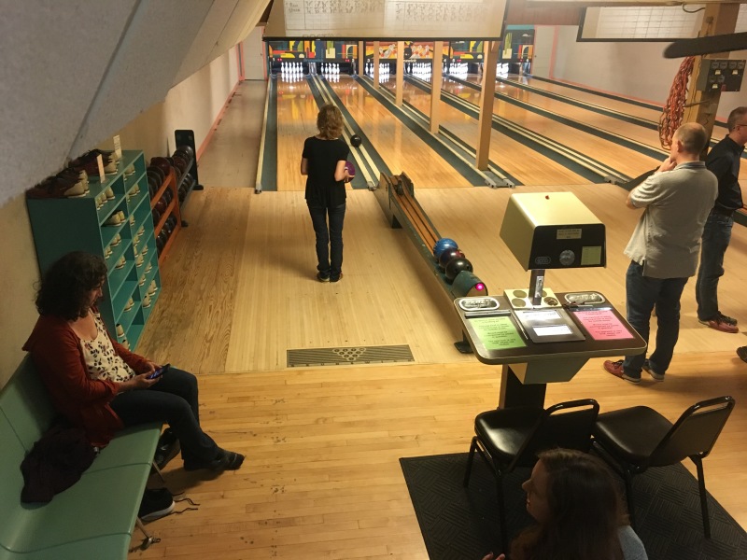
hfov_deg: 61.7
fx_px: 626
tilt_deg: -22.8
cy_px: 280
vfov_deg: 48.2
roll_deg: -0.7
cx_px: 374
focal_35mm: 29
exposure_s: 1/30
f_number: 2.2
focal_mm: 4.15
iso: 200
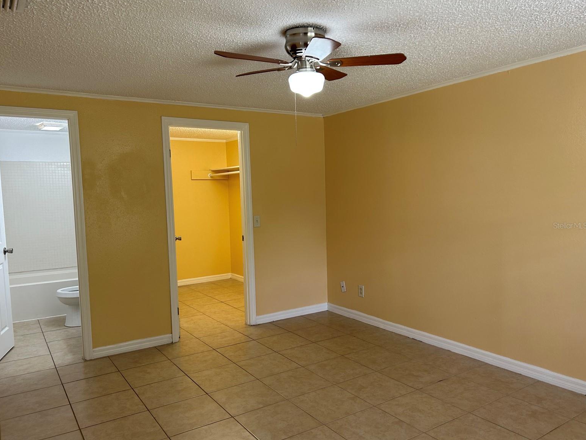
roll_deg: +1.8
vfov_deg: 51.4
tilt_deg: -4.7
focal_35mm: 27
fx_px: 457
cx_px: 285
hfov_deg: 65.3
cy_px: 225
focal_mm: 5.7
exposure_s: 1/120
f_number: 1.5
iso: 64
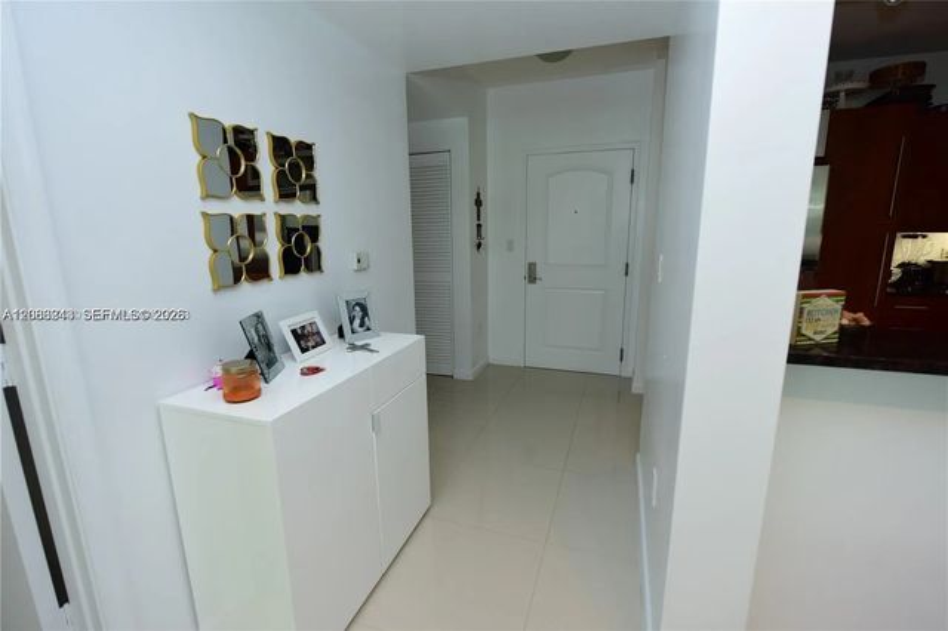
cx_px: 474
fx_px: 421
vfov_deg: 73.7
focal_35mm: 16
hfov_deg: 96.8
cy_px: 316
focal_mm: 16
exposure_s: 1/100
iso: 800
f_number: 4
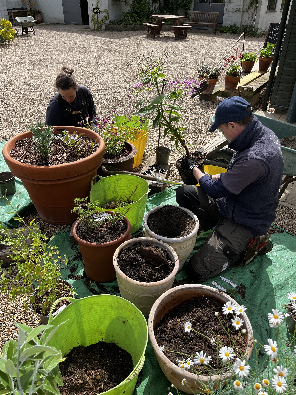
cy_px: 198
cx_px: 148
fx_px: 296
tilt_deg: -33.8
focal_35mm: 26
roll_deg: +1.0
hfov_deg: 53.1
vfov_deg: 67.3
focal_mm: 5.1
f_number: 1.6
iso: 50
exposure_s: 1/2755
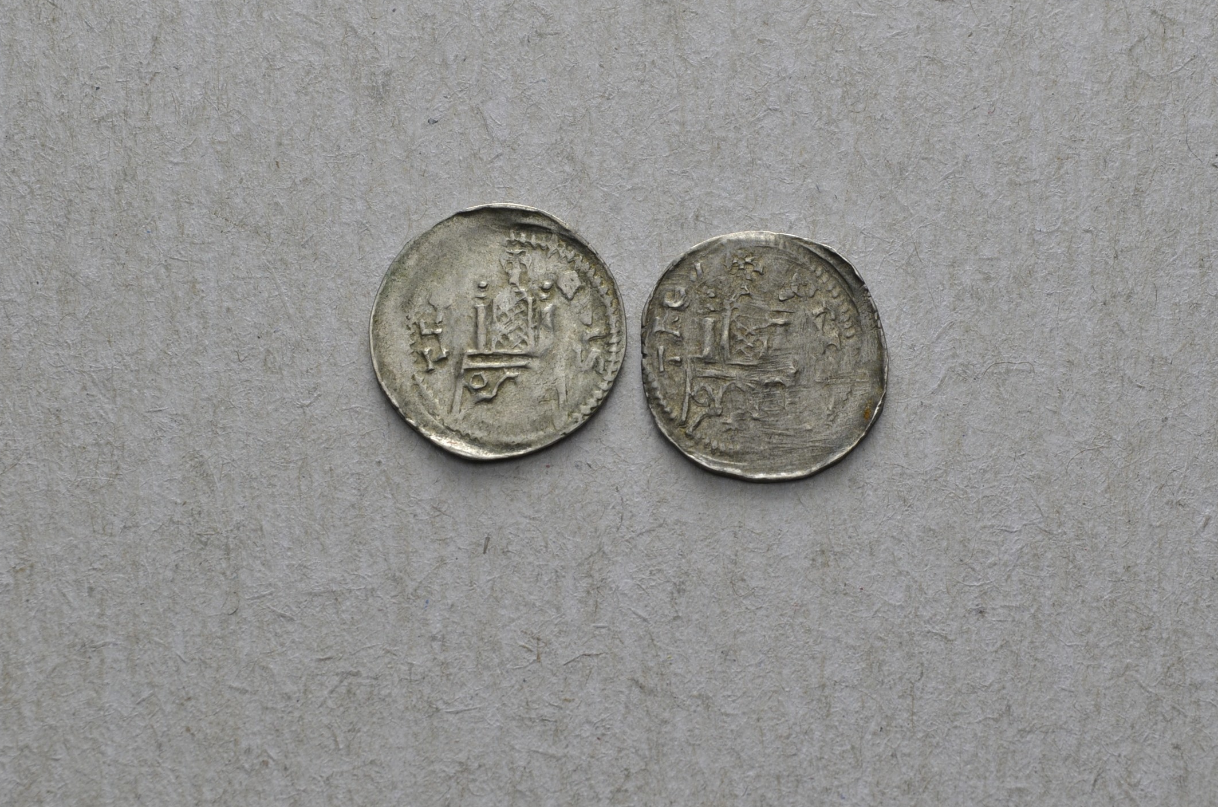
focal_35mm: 96
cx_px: 697
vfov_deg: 14.2
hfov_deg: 21.4
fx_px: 3227
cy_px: 352
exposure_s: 1/250
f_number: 14
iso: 400
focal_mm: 55
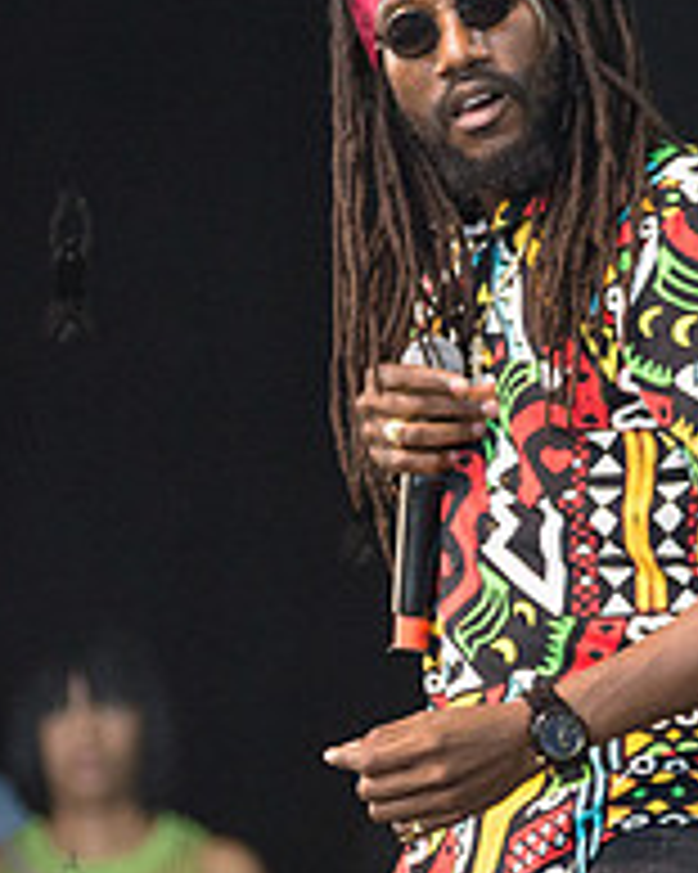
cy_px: 407
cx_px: 727
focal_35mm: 492
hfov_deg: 3.1
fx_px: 12715
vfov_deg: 3.9
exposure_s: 1/500
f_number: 2.8
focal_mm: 145
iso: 2500
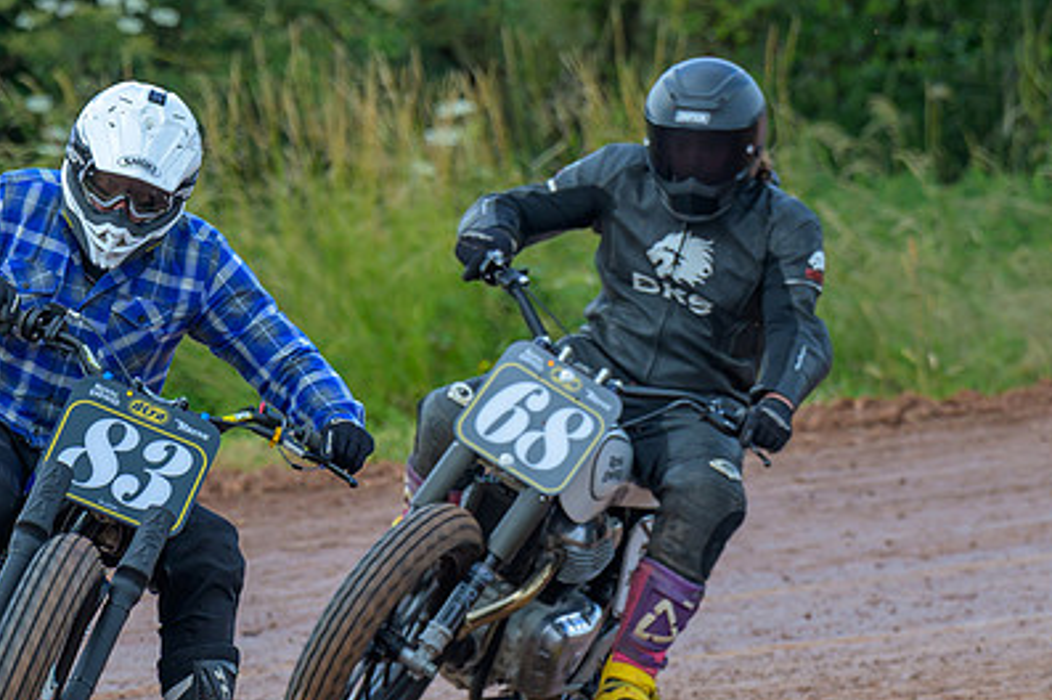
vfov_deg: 2.1
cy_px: 538
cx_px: 399
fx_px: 19037
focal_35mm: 652
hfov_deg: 3.2
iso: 160
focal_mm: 200
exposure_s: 1/400
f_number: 4
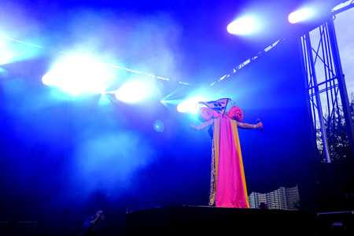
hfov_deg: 54.4
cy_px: 118
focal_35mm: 35
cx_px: 177
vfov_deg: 37.9
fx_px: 344
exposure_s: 1/320
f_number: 2.8
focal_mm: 35
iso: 1600
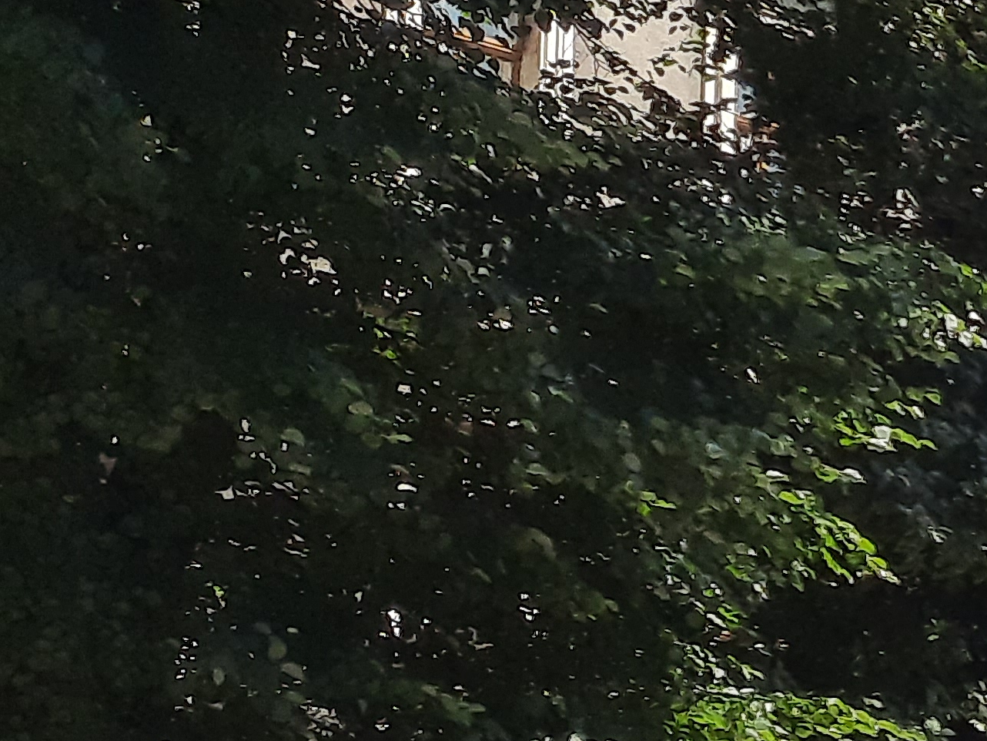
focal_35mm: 156
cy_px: 900
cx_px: 2943
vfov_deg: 9.4
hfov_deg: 9.8
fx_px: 4449
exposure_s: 1/525
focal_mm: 4.6
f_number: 2
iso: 40
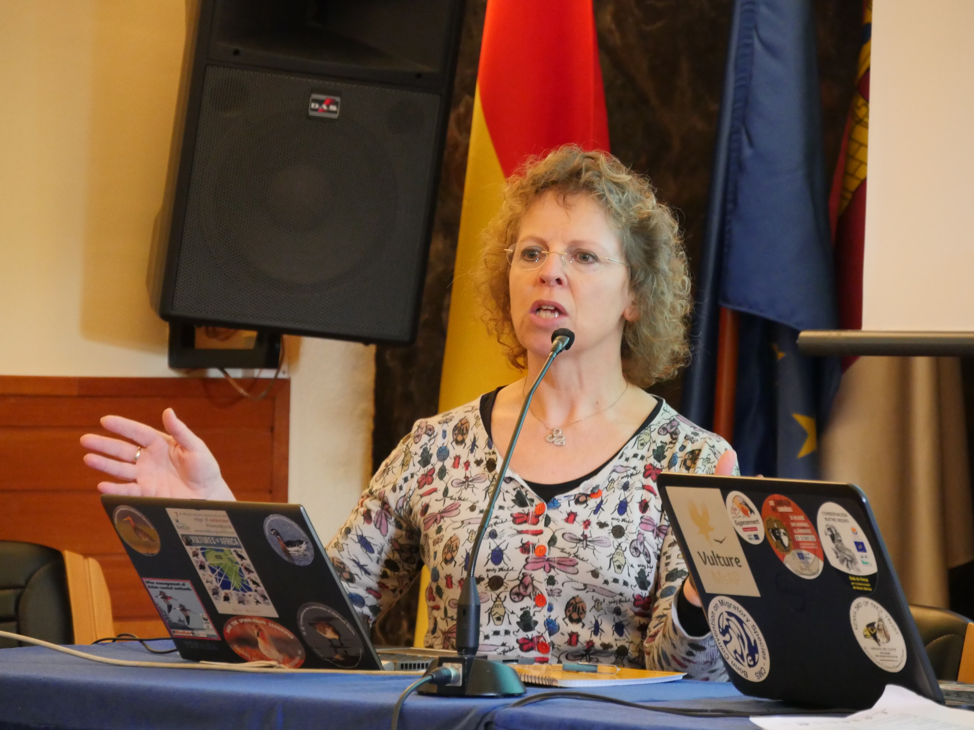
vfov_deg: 7.7
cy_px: 365
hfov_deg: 10.2
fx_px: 5459
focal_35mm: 194
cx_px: 487
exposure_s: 1/13
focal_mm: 97
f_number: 5.4
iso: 3200
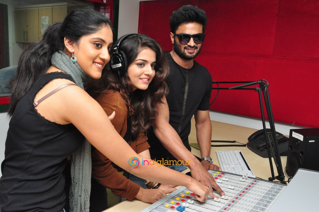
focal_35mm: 33
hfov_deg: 57.3
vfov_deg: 39.9
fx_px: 292
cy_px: 106
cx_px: 160
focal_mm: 22
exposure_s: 1/125
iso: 1600
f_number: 11
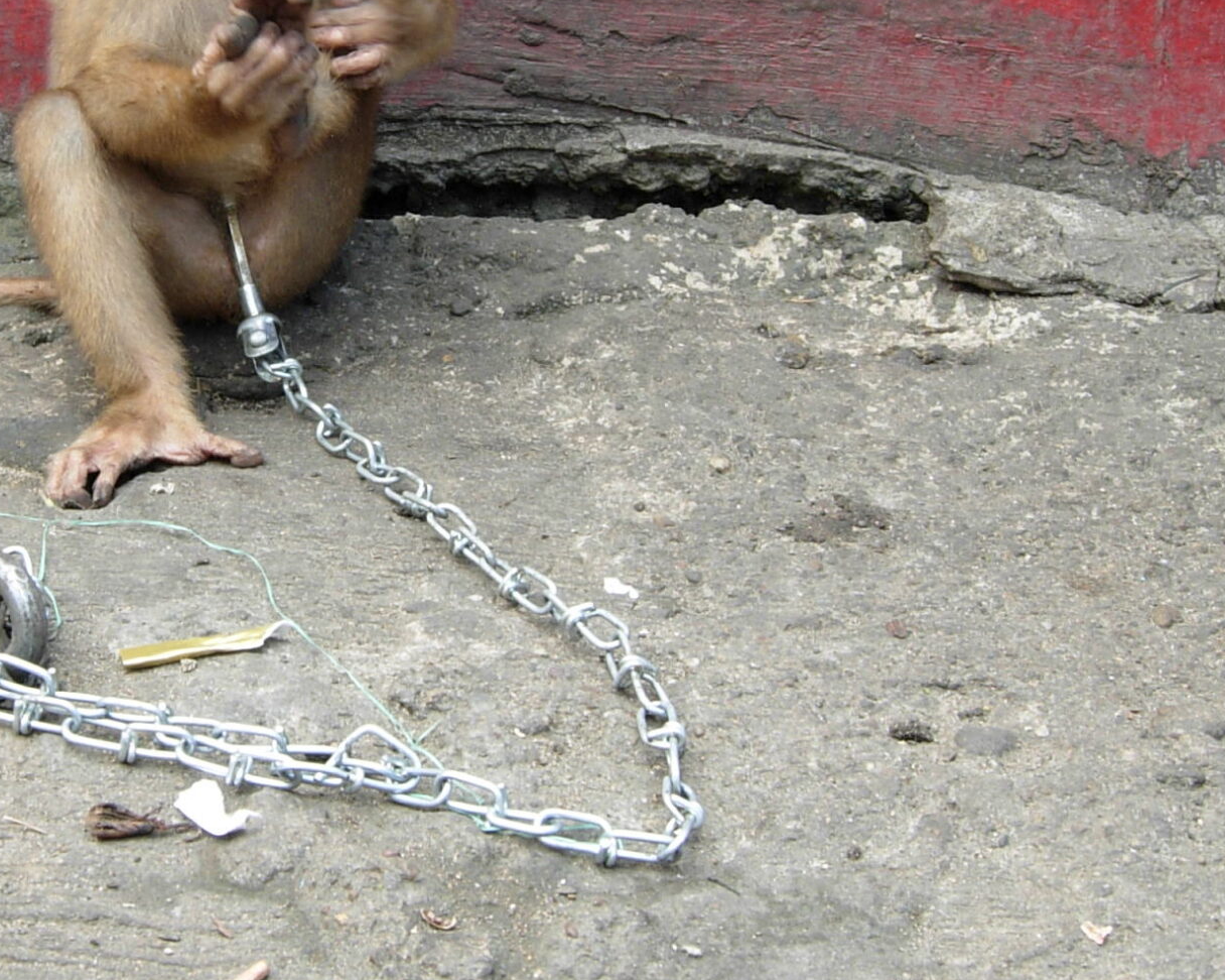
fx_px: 2682
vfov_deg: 20.7
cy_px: 369
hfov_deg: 25.5
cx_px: 347
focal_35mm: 74
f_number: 3.8
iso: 50
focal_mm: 7.5
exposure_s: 1/57
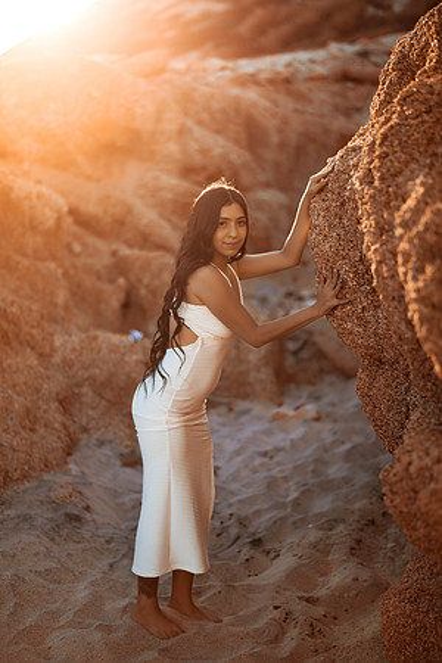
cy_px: 332
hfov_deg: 23.4
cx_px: 221
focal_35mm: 58
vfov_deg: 34.5
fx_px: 1068
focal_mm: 58
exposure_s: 1/3200
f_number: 1.4
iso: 100
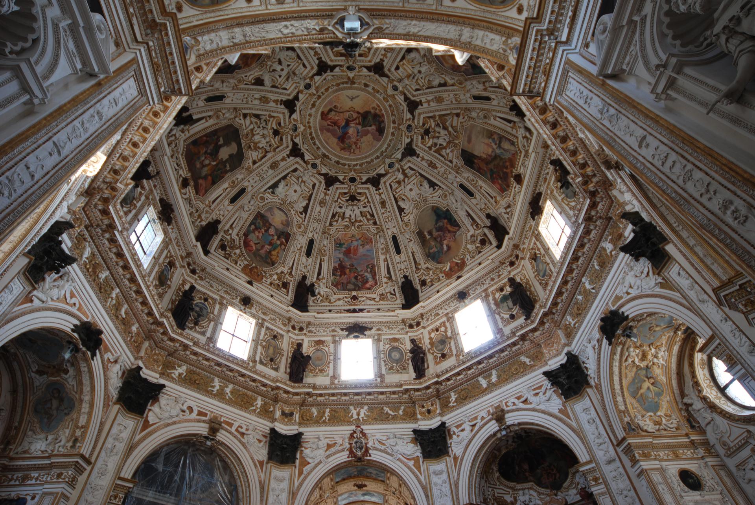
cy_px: 252
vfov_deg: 67.5
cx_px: 378
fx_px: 378
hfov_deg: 89.9
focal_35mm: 18
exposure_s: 1/10
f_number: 4.5
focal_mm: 12
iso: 100
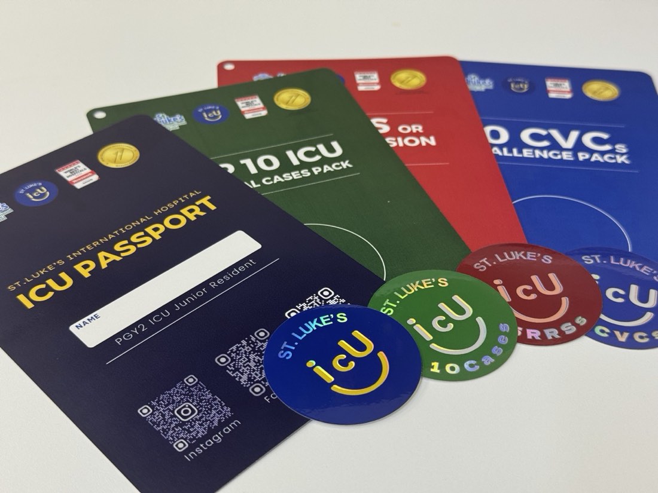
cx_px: 329
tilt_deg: -41.6
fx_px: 912
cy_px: 246
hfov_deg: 39.7
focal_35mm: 48
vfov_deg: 30.3
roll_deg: -2.5
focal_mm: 6.76
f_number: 1.78
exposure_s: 1/50
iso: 64
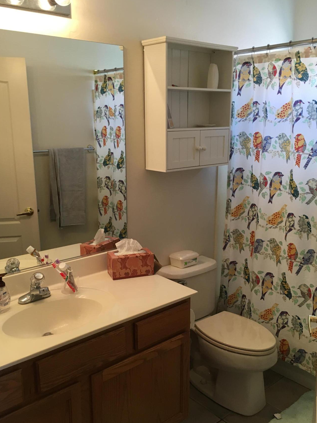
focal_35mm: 34
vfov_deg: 53.9
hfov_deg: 41.8
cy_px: 226
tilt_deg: -14.1
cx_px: 160
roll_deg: +0.2
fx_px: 415
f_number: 2.2
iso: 64
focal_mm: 4.15
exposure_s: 1/30
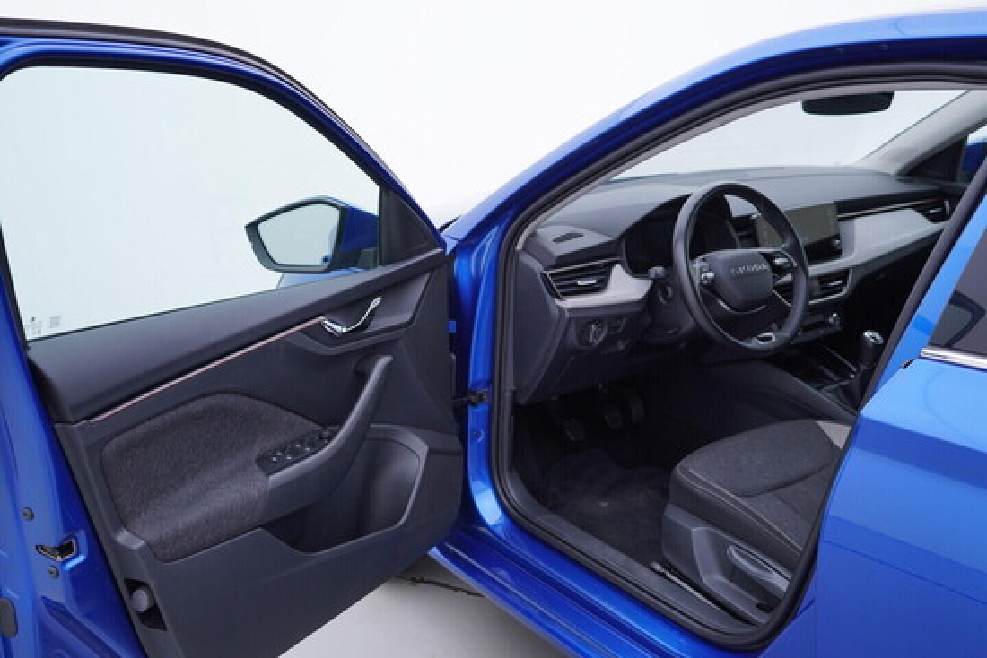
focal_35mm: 36
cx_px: 494
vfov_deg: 36.9
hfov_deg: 53.1
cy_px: 329
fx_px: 987
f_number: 3.2
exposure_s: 1/50
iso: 125
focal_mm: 24
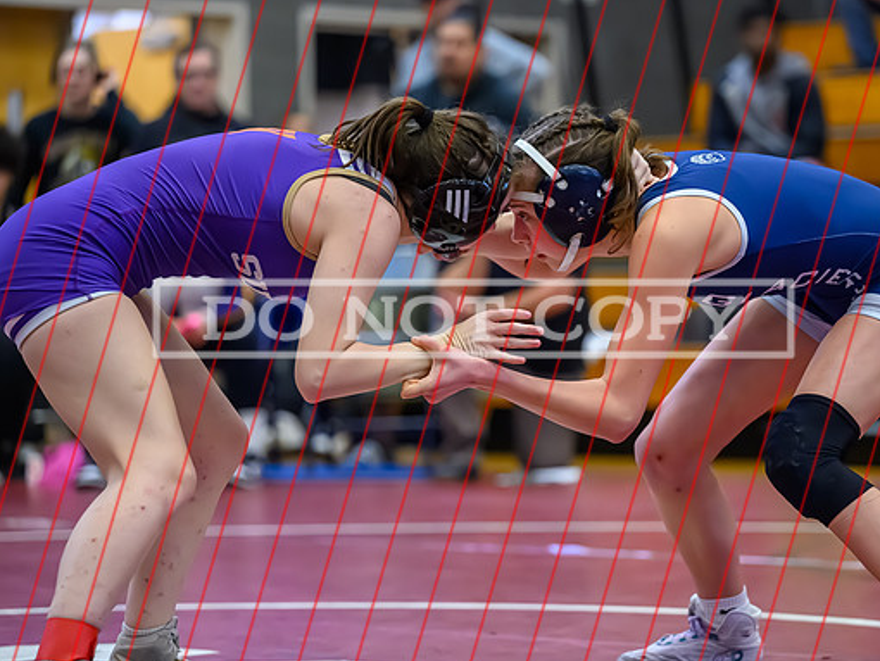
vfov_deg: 9.8
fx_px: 3840
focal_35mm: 151
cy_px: 308
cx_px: 521
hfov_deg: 13.1
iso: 10000
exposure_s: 1/640
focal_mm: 125
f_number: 2.8
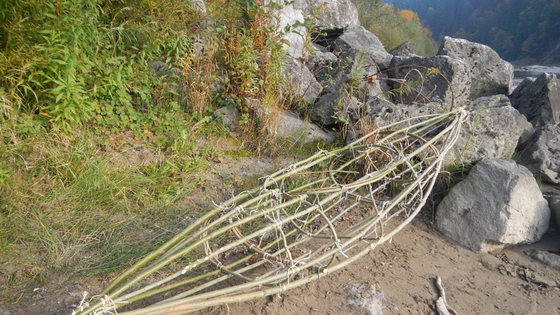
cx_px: 284
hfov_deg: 62.6
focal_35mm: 31
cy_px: 157
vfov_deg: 37.8
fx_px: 460
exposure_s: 1/250
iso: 220
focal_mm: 5
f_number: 3.9
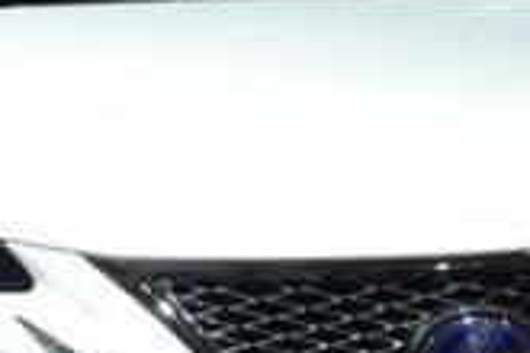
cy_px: 152
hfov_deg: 11.7
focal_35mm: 175
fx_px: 2576
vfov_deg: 7.8
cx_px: 100
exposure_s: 1/100
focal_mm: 24
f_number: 5
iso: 400
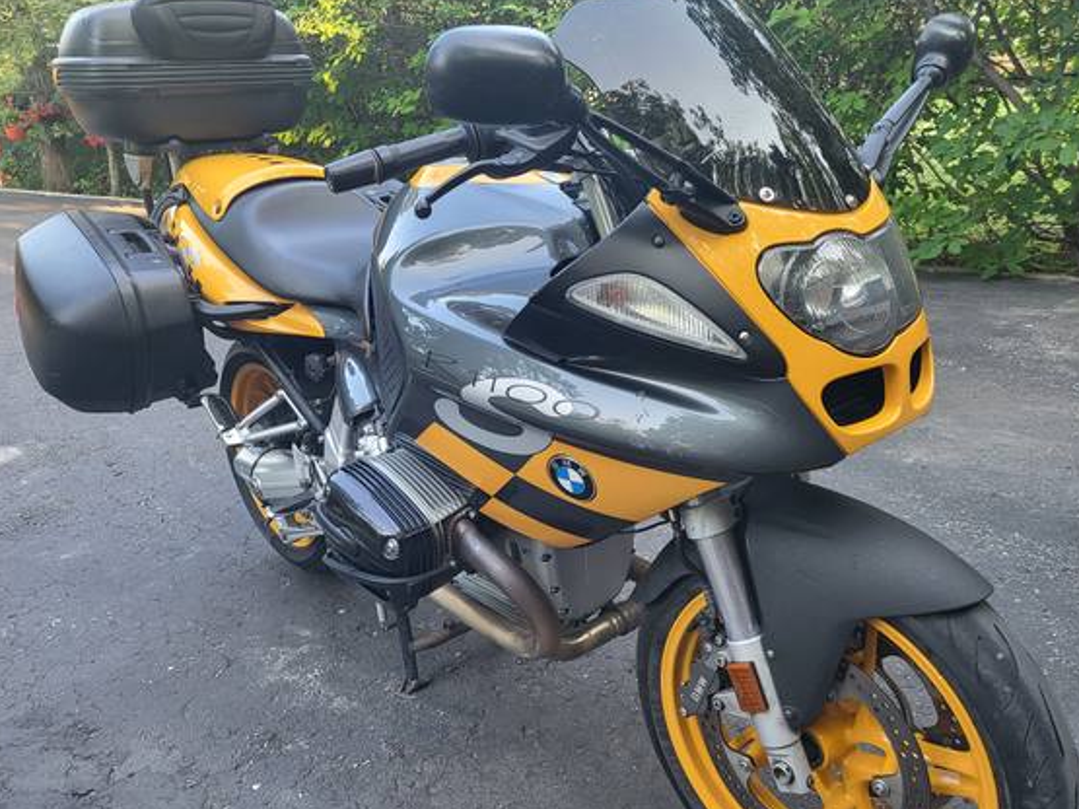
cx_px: 542
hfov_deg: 60.0
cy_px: 383
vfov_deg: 46.8
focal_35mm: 30
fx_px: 935
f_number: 1.8
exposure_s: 1/120
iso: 100
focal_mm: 5.4
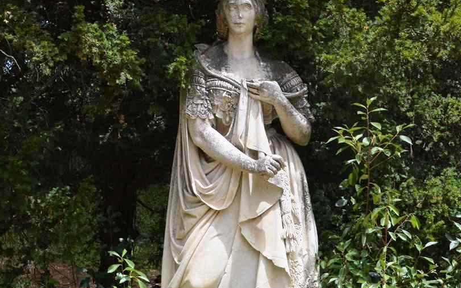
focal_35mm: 68
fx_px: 855
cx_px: 255
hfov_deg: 30.2
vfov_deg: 19.1
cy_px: 160
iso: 100
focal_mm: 30
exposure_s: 1/200
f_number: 9
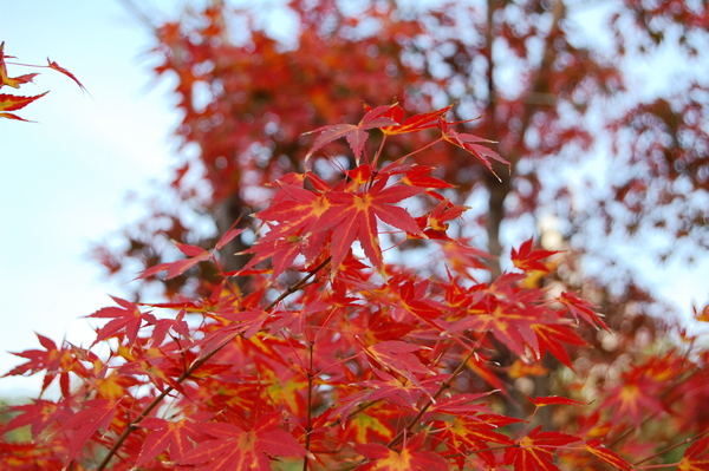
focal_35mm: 82
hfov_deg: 24.6
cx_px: 354
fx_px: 1623
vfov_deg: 16.5
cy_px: 236
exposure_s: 1/160
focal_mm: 55
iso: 200
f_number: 6.3
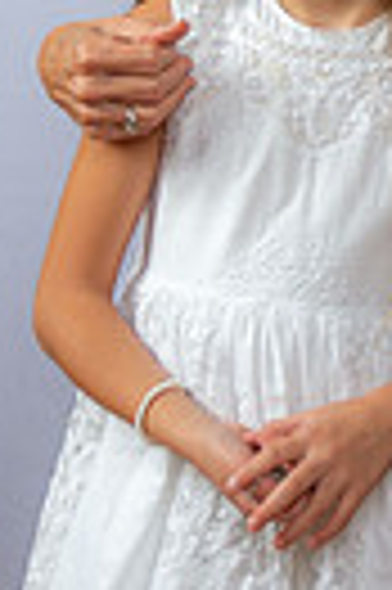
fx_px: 2915
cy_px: -77
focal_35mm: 178
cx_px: 570
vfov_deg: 11.4
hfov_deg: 7.6
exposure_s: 1/200
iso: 250
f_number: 5.6
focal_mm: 52
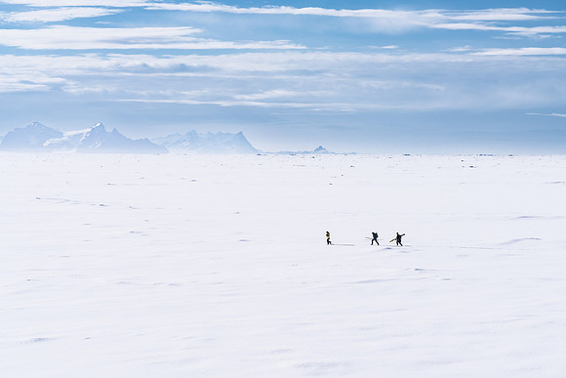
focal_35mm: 135
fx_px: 2123
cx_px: 283
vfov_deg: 10.2
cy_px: 189
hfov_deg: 15.2
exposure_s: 1/320
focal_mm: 133
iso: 125
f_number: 7.1
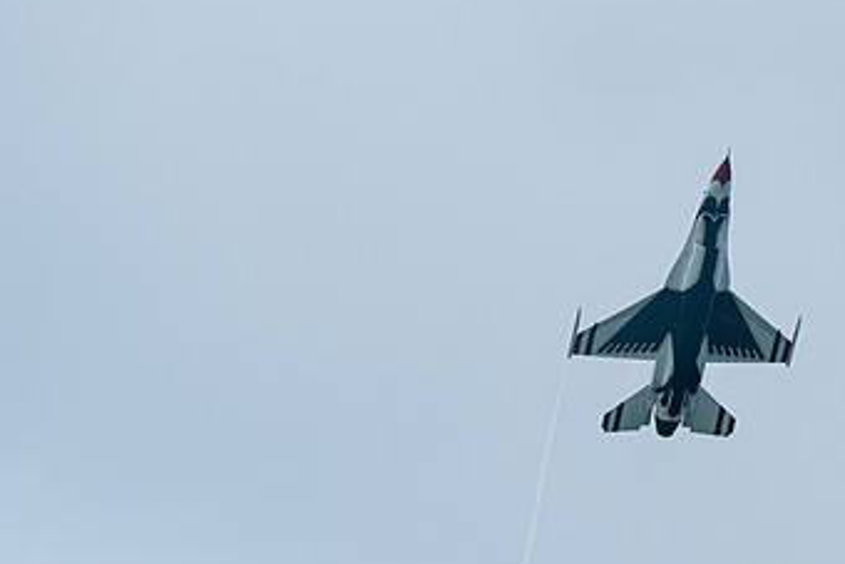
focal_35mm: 683
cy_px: 366
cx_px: 621
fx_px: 16038
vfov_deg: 2.0
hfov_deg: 3.0
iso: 640
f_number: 14
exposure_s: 1/1250
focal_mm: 400
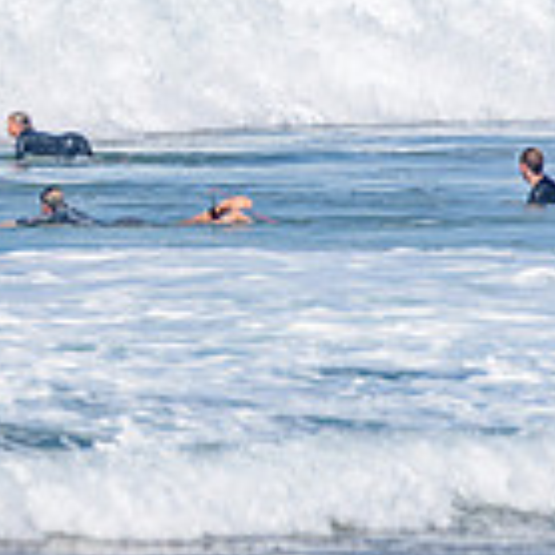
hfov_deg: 1.0
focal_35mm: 1772
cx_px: -567
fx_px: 32143
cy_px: -38
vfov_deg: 1.0
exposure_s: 1/2000
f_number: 5.6
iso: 110
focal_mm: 500
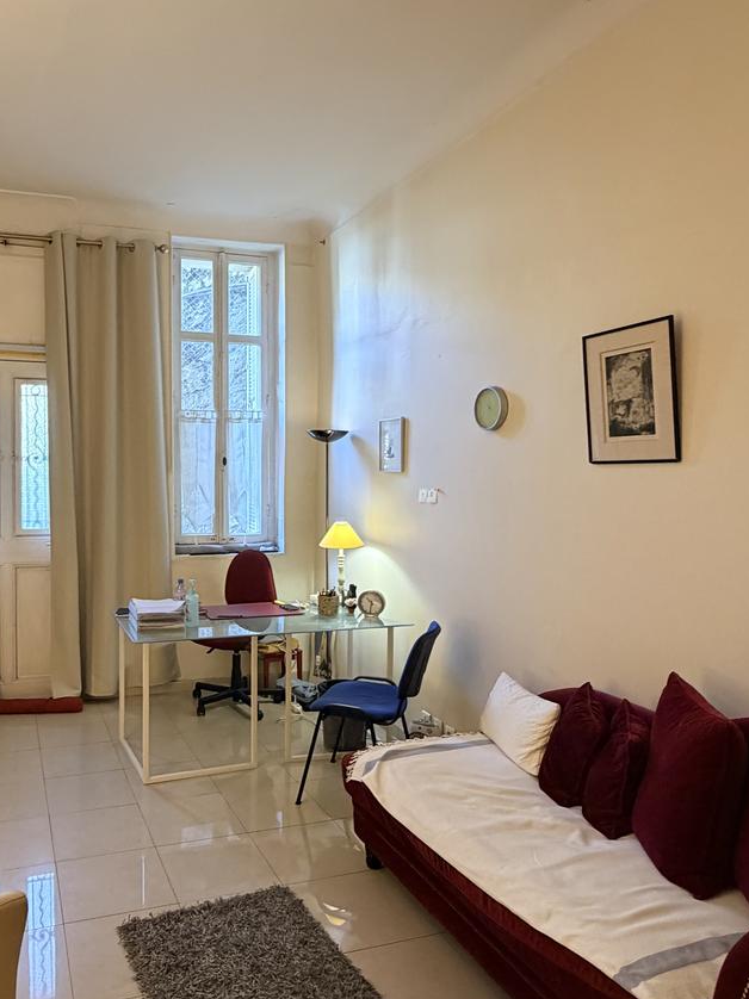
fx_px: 722
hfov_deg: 53.2
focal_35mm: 25
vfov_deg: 69.4
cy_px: 490
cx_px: 221
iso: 320
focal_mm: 2.22
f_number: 2.2
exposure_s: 1/50
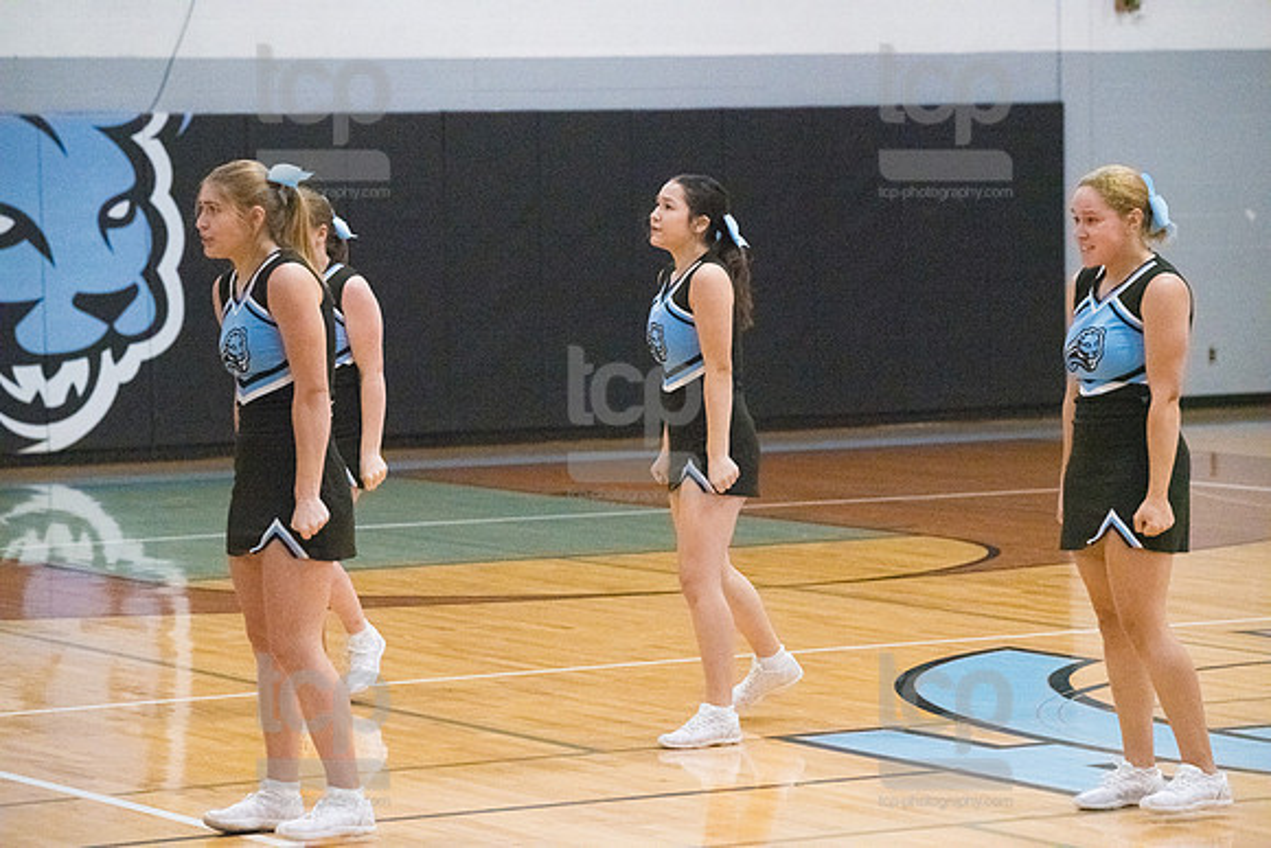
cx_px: 636
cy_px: 424
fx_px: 5297
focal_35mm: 150
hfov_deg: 13.7
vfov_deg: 9.2
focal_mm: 150
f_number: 5
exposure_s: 1/1250
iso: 10000
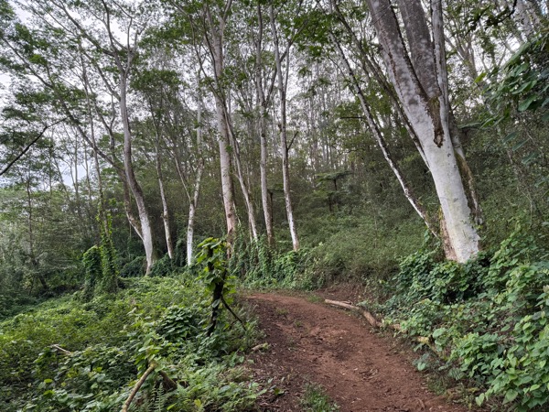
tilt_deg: +16.3
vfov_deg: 56.8
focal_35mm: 24
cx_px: 274
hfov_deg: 71.6
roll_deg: +2.1
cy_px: 206
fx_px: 381
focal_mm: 6.76
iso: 160
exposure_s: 1/239
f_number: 1.78
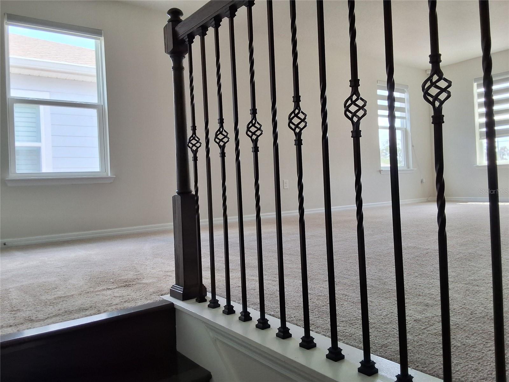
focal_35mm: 28
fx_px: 412
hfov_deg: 63.4
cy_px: 191
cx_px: 254
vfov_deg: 49.7
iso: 64
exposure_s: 1/120
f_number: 1.9
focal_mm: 2.91
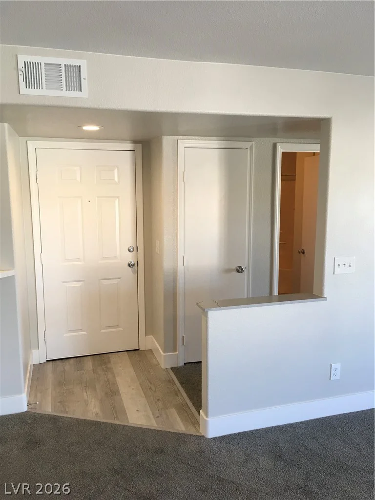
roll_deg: +0.1
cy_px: 250
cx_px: 188
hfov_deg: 48.2
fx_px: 419
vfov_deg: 61.7
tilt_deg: -7.5
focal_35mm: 29
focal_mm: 4.15
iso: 32
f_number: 2.2
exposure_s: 1/30
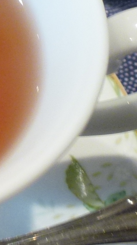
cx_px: -168
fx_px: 562
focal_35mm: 87
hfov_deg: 11.8
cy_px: 114
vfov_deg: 24.5
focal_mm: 4.3
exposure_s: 1/6
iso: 200
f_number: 3.3
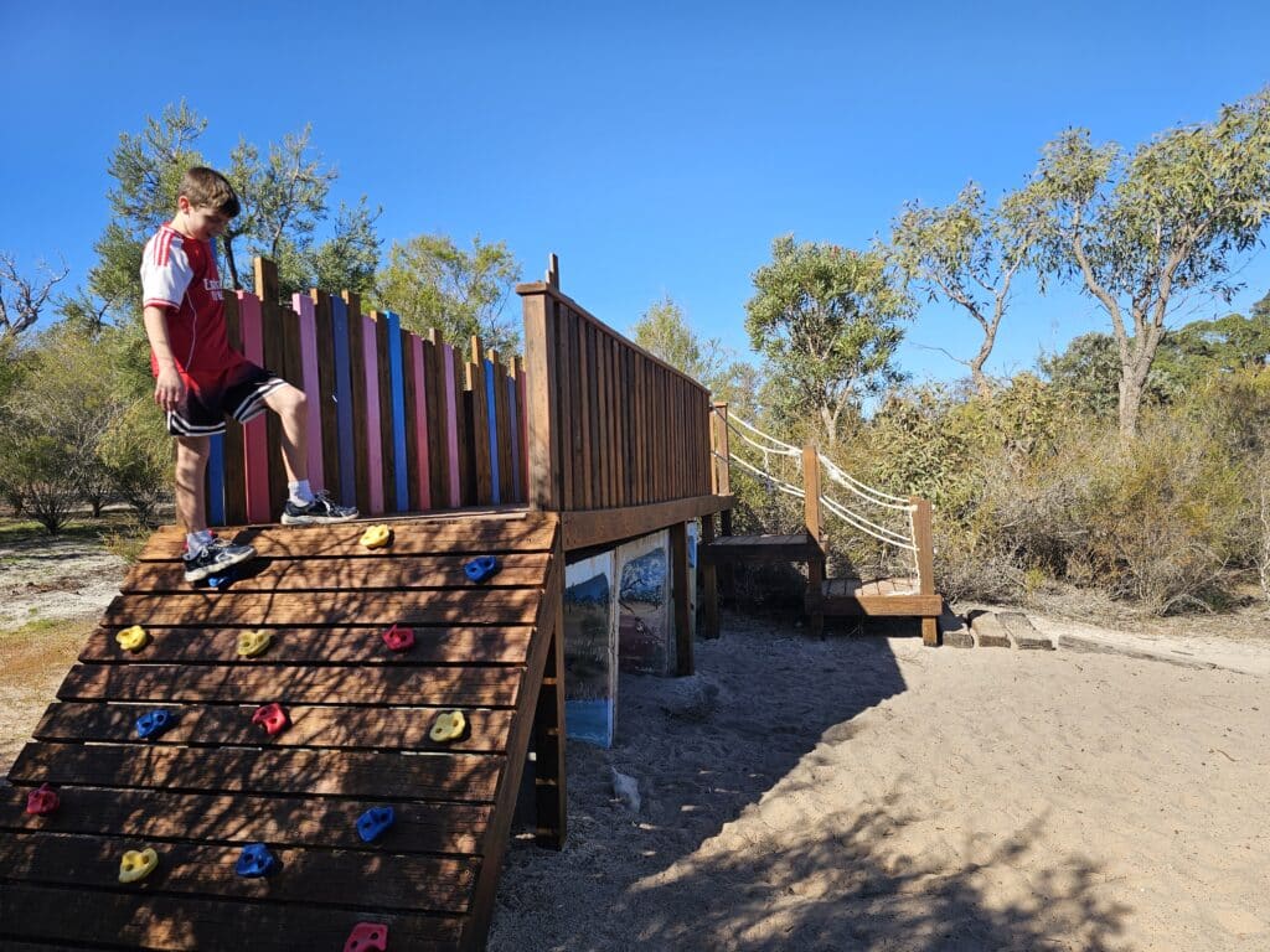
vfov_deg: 58.9
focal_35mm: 23
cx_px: 635
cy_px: 476
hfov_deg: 73.9
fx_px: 844
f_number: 1.7
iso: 10
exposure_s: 1/433
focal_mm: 6.3
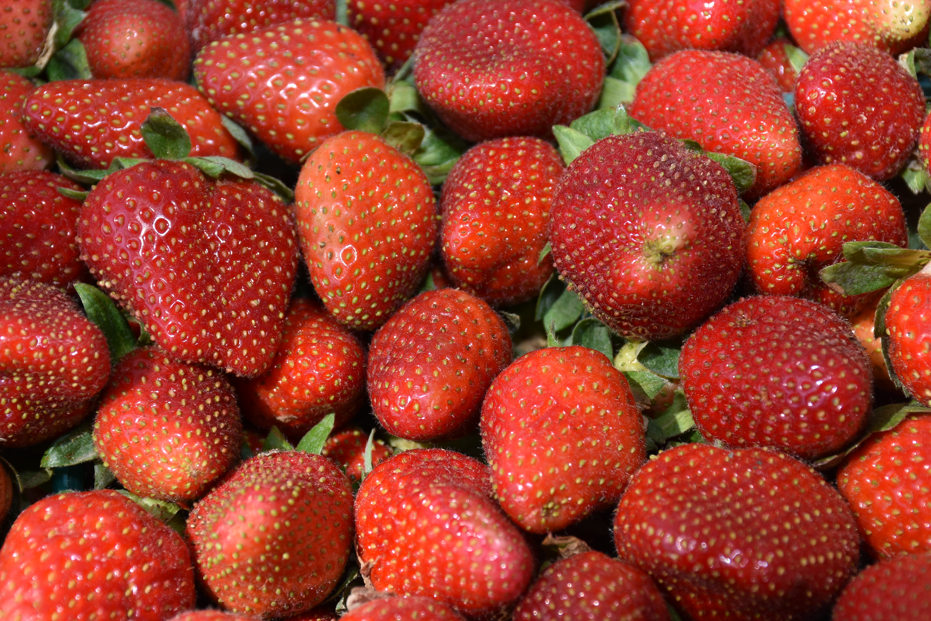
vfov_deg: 15.2
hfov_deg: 22.6
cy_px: 310
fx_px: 2328
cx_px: 466
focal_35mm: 90
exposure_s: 1/250
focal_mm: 60
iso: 200
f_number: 9
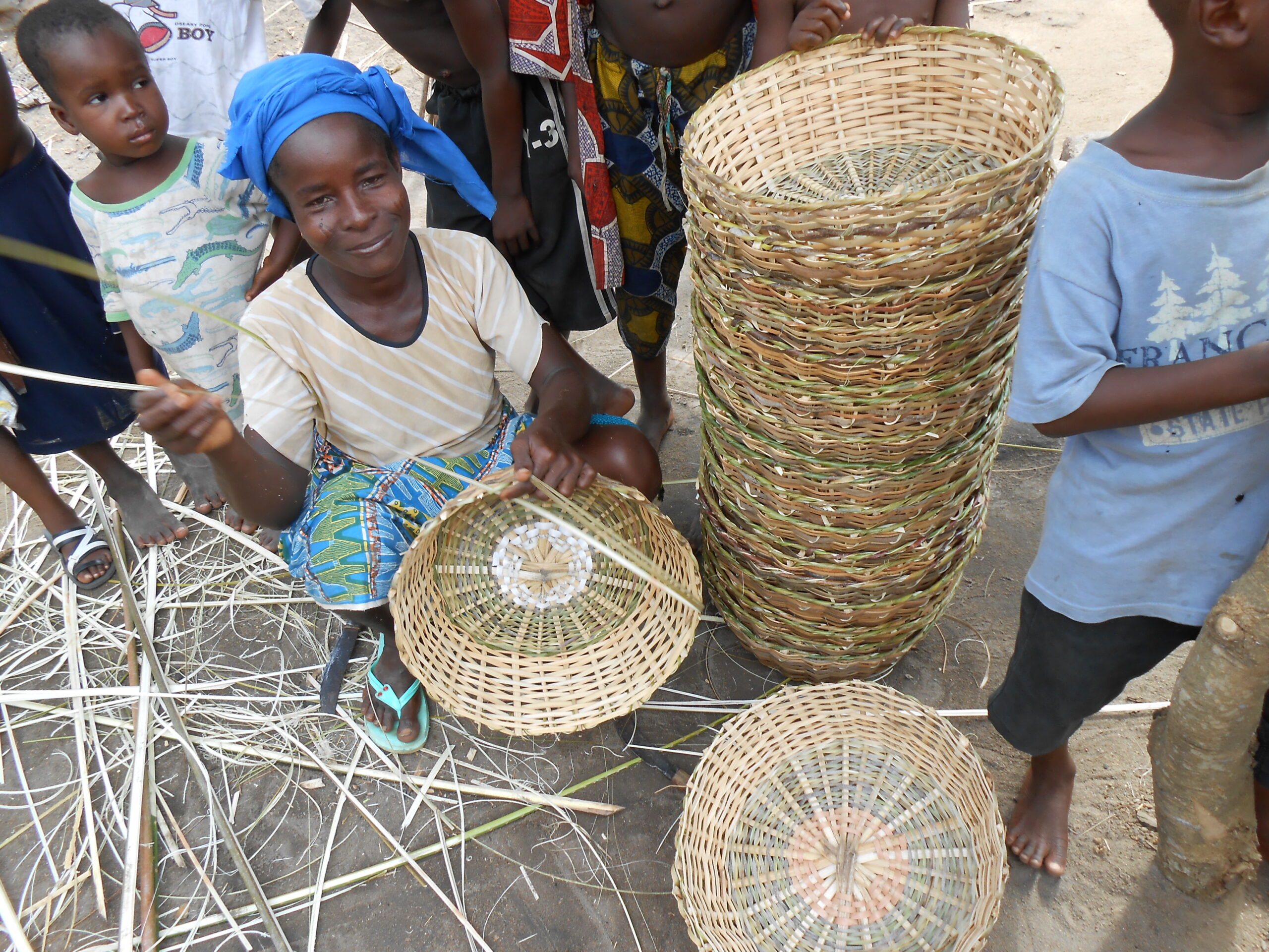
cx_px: 634
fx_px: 953
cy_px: 476
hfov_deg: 67.3
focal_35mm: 26
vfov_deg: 53.1
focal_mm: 4.6
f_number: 3.5
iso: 80
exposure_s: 1/125
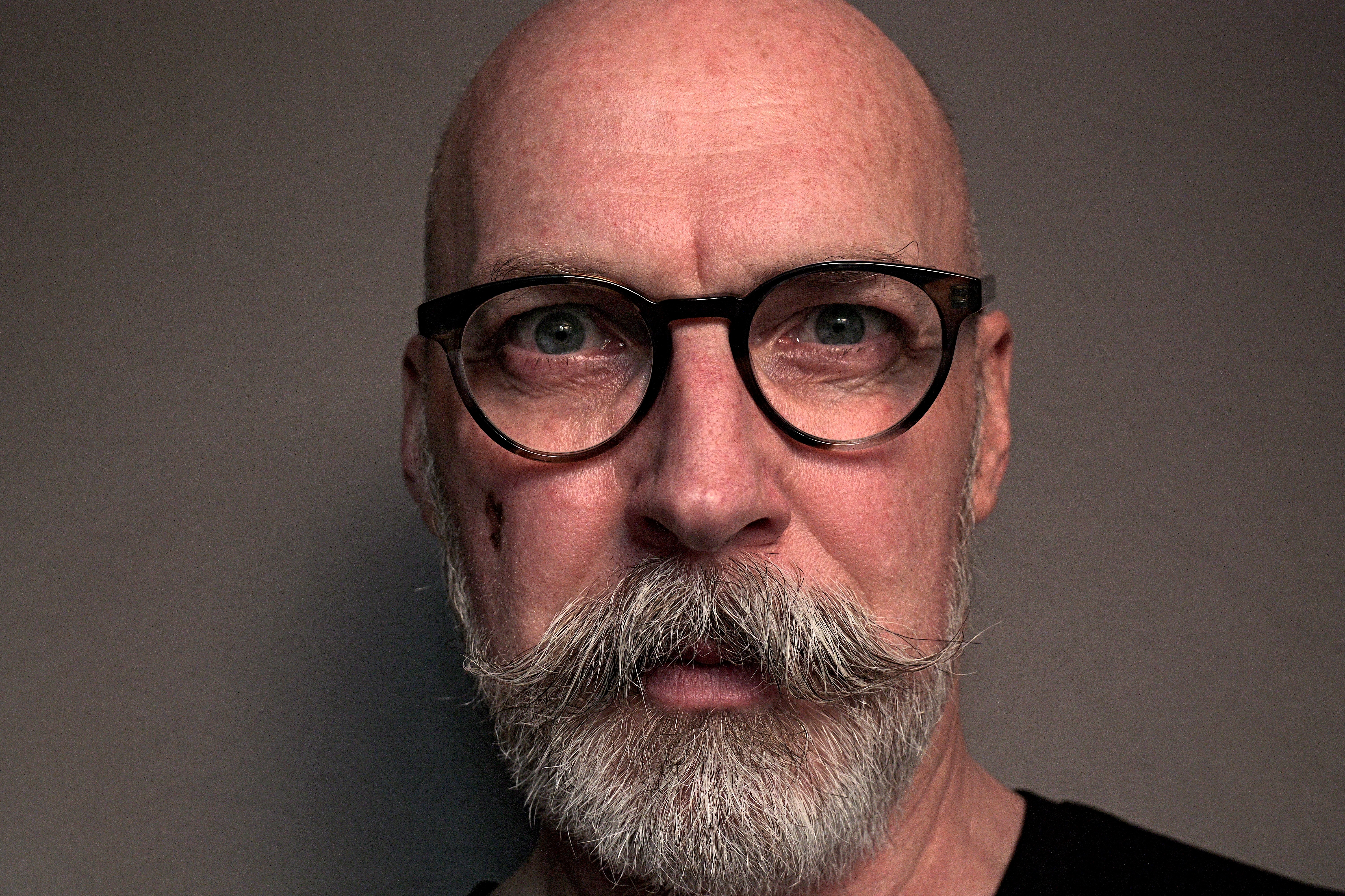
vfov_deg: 27.0
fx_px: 1868
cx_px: 672
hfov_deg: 39.6
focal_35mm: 50
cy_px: 448
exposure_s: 1/100
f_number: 9
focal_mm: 50
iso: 640
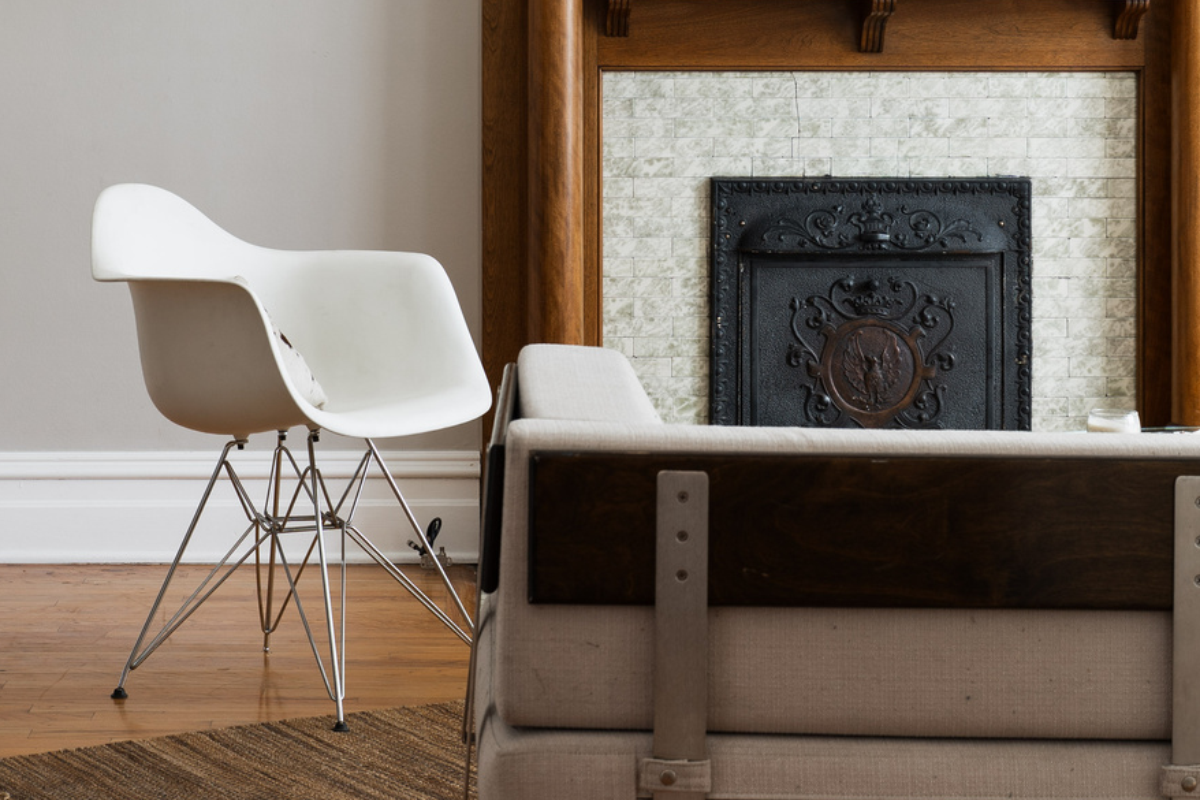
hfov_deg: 22.3
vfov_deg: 14.8
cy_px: -13
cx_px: 452
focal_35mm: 91
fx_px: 3033
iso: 100
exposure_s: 1/8
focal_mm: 39
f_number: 5.6
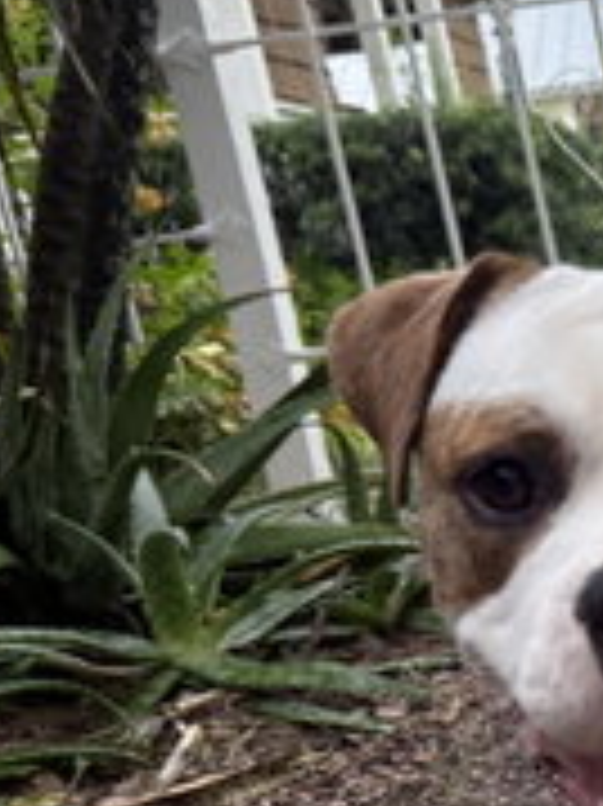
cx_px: 1062
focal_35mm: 67
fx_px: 1558
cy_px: 597
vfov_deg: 28.6
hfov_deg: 17.9
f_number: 1.78
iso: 200
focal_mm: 6.76
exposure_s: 1/121
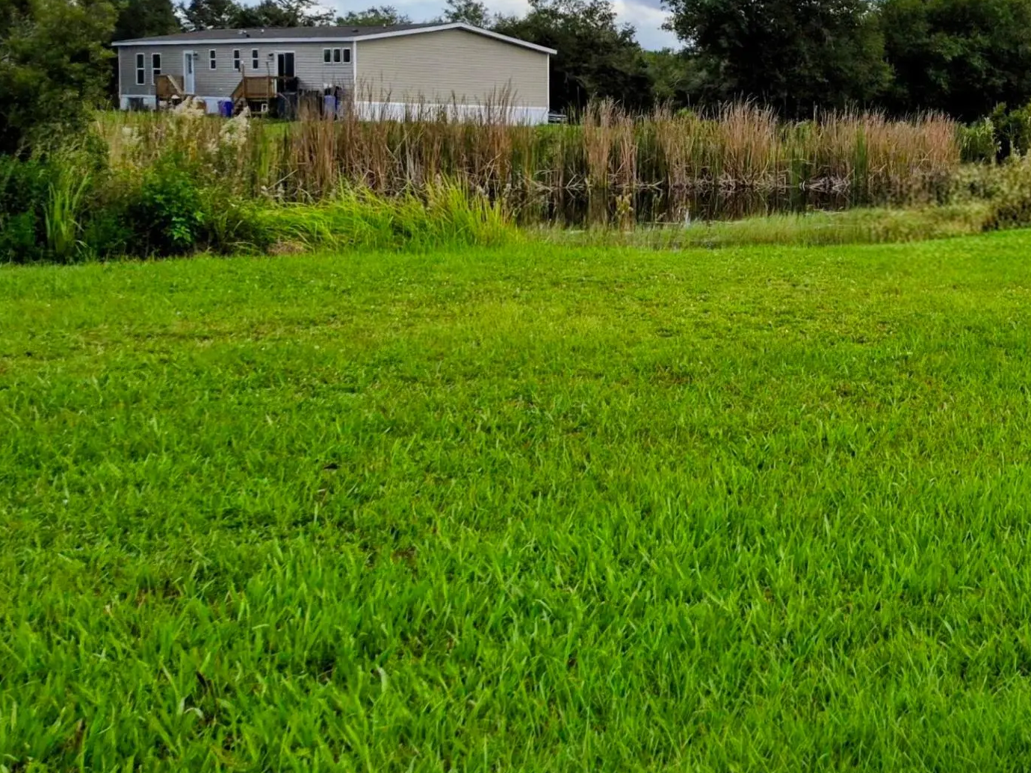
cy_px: 208
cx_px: 1035
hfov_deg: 35.7
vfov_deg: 29.8
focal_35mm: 48
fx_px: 1430
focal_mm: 5.4
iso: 80
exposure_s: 1/6272
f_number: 1.8
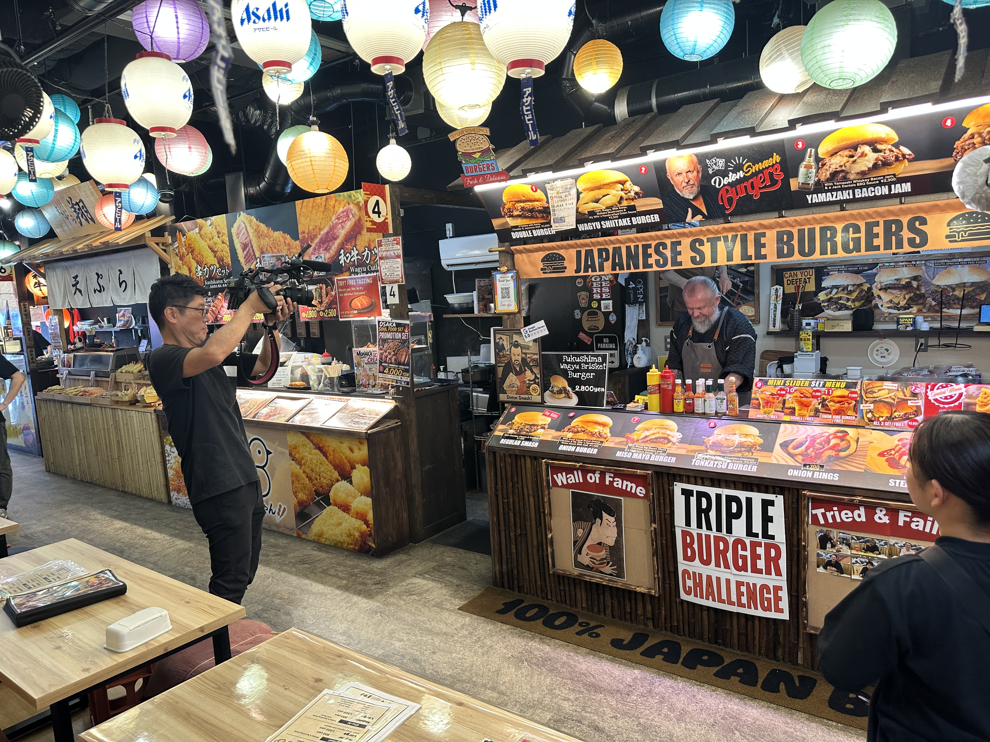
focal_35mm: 24
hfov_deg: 71.6
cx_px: 495
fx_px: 686
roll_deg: +3.8
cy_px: 371
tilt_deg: -7.1
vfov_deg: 56.8
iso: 125
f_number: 1.78
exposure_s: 1/60
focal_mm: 6.86
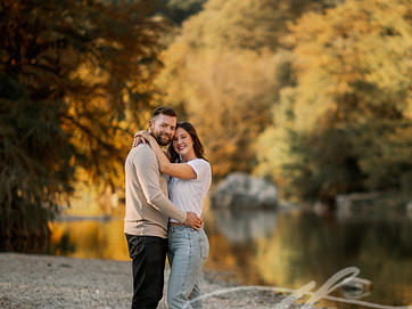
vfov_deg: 11.3
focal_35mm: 131
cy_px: 202
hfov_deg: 15.0
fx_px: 1558
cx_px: 294
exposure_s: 1/500
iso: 64
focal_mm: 85
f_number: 1.4
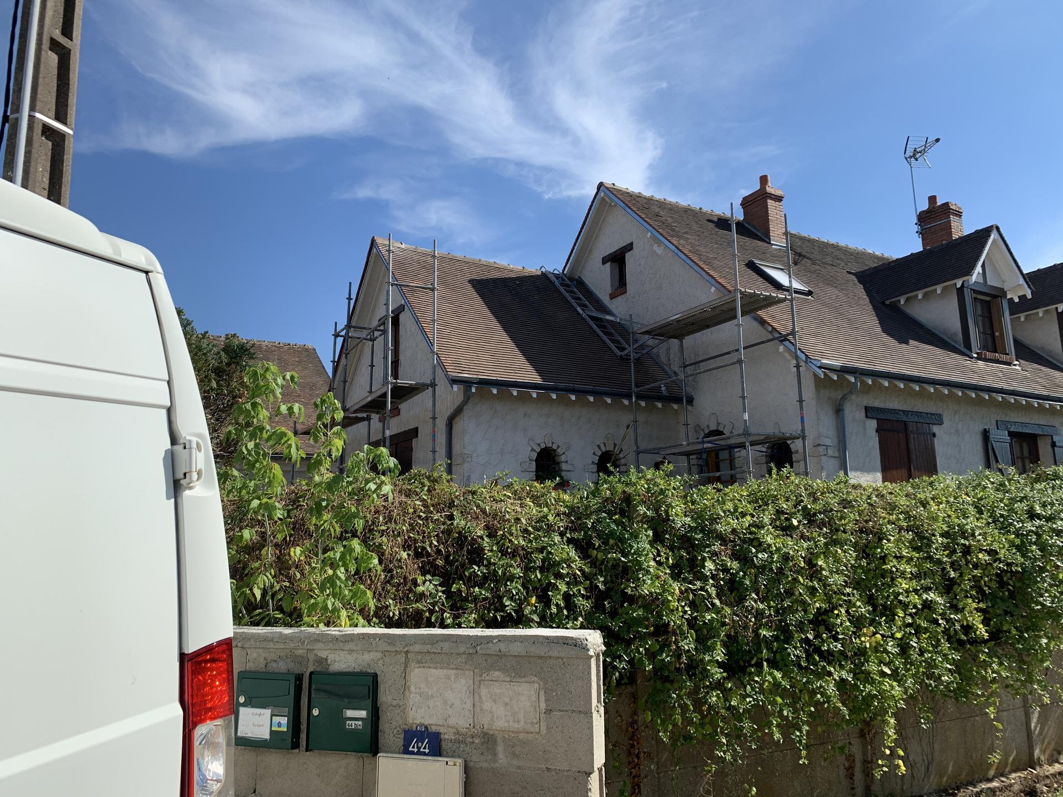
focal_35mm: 26
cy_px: 398
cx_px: 532
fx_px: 798
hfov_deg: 67.3
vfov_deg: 53.1
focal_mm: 4.25
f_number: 1.8
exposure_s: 1/2545
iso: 25
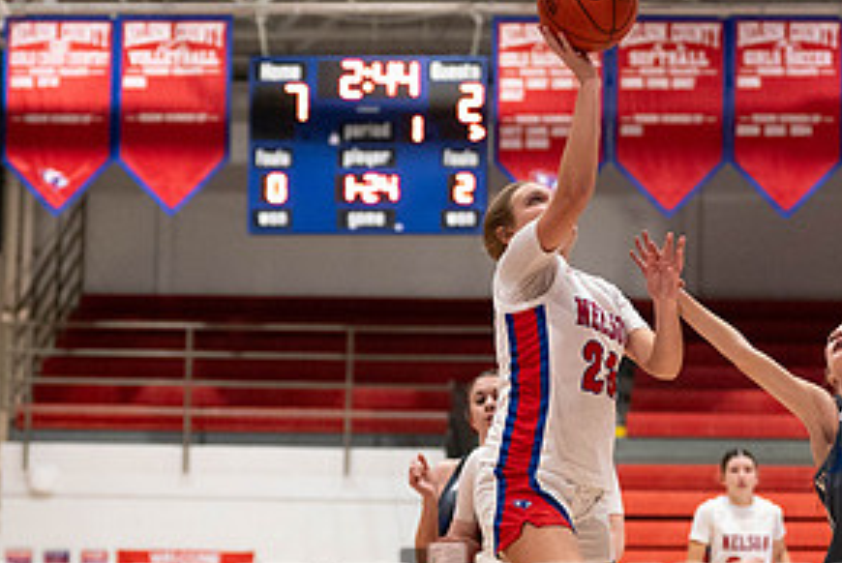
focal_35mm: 163
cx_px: 558
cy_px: 358
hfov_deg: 12.6
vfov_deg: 8.4
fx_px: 3816
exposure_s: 1/1000
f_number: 2.8
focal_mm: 70
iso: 4000
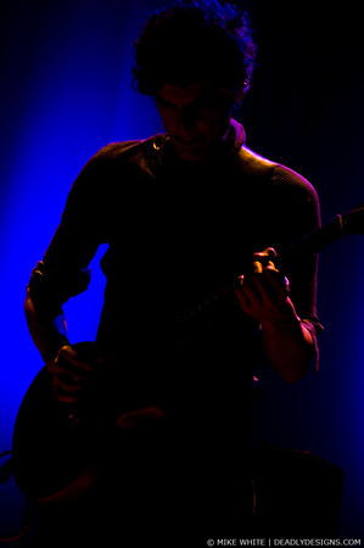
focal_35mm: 105
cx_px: 182
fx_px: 1596
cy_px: 274
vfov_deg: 19.5
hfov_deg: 13.0
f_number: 2.8
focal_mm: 70
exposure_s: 1/30
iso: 800
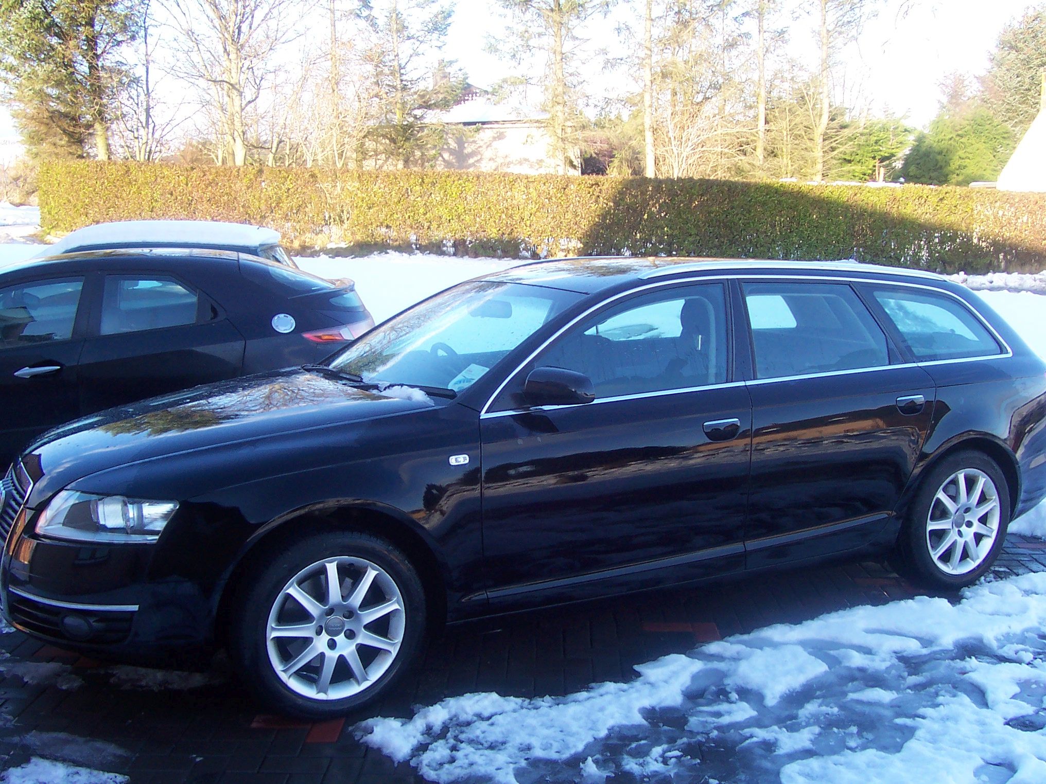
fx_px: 1118
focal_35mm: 37
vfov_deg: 38.7
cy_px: 392
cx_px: 523
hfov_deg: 50.1
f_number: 2.8
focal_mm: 5.6
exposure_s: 1/180
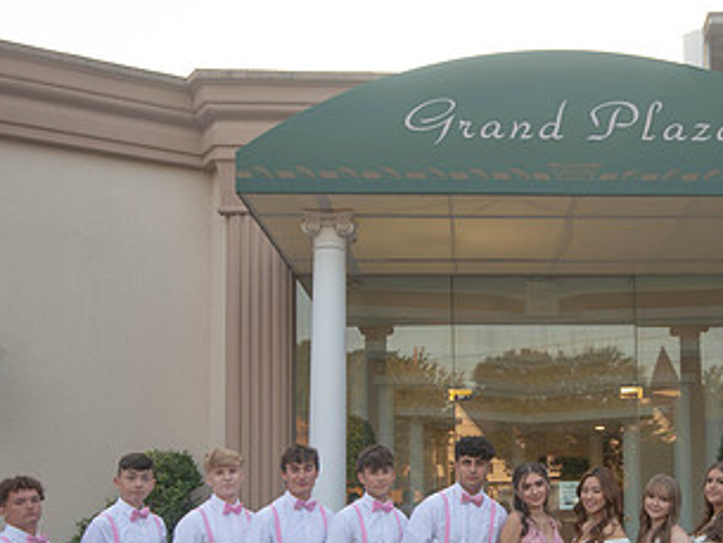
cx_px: 548
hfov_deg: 35.3
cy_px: 443
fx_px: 1107
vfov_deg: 27.0
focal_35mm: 53
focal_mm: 29
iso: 100
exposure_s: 1/80
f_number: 4.5
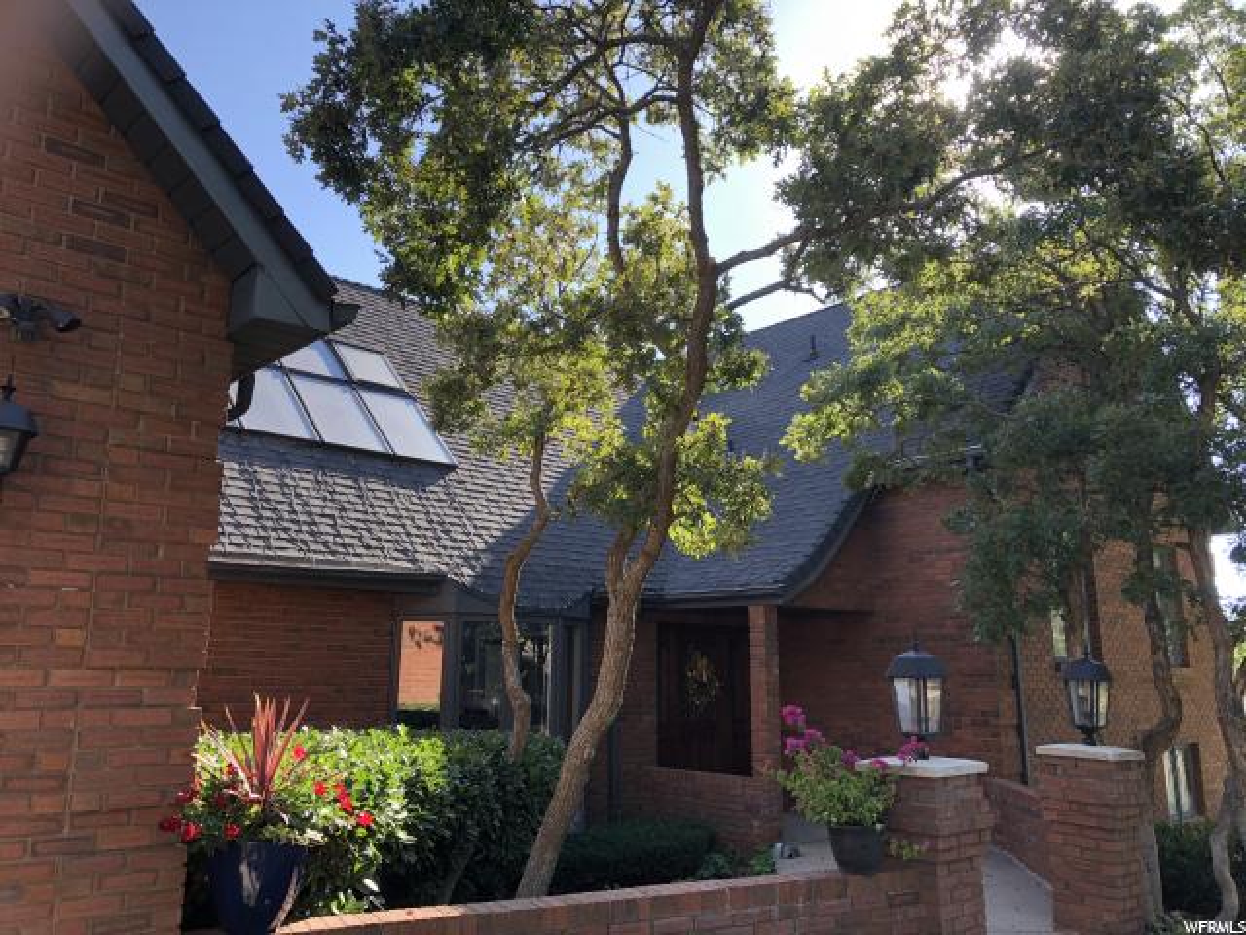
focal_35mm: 28
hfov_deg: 63.4
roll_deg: +0.1
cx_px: 623
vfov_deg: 49.7
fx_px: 1008
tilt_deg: +11.8
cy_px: 468
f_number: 1.8
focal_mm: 3.99
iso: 20
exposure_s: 1/232
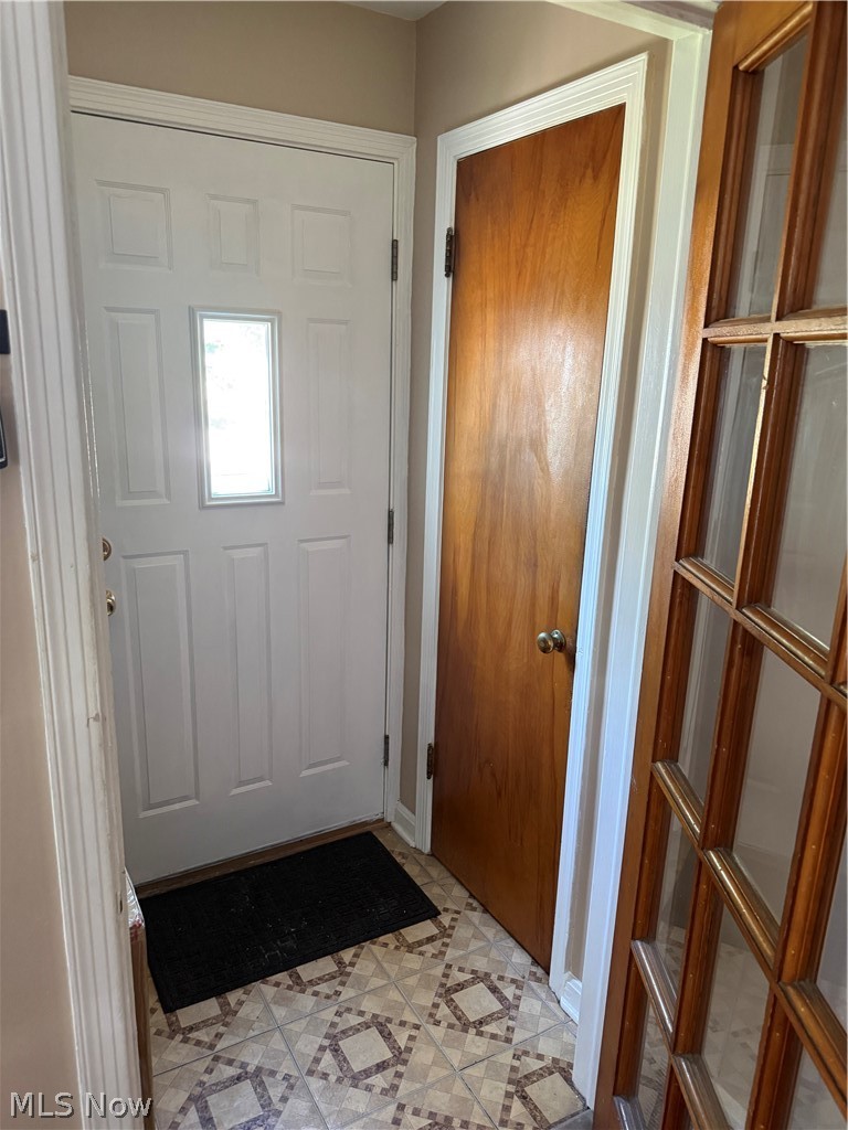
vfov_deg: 71.6
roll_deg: -4.4
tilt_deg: -13.6
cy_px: 565
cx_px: 424
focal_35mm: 24
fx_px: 784
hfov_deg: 56.8
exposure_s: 1/60
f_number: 1.78
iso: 400
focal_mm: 6.76
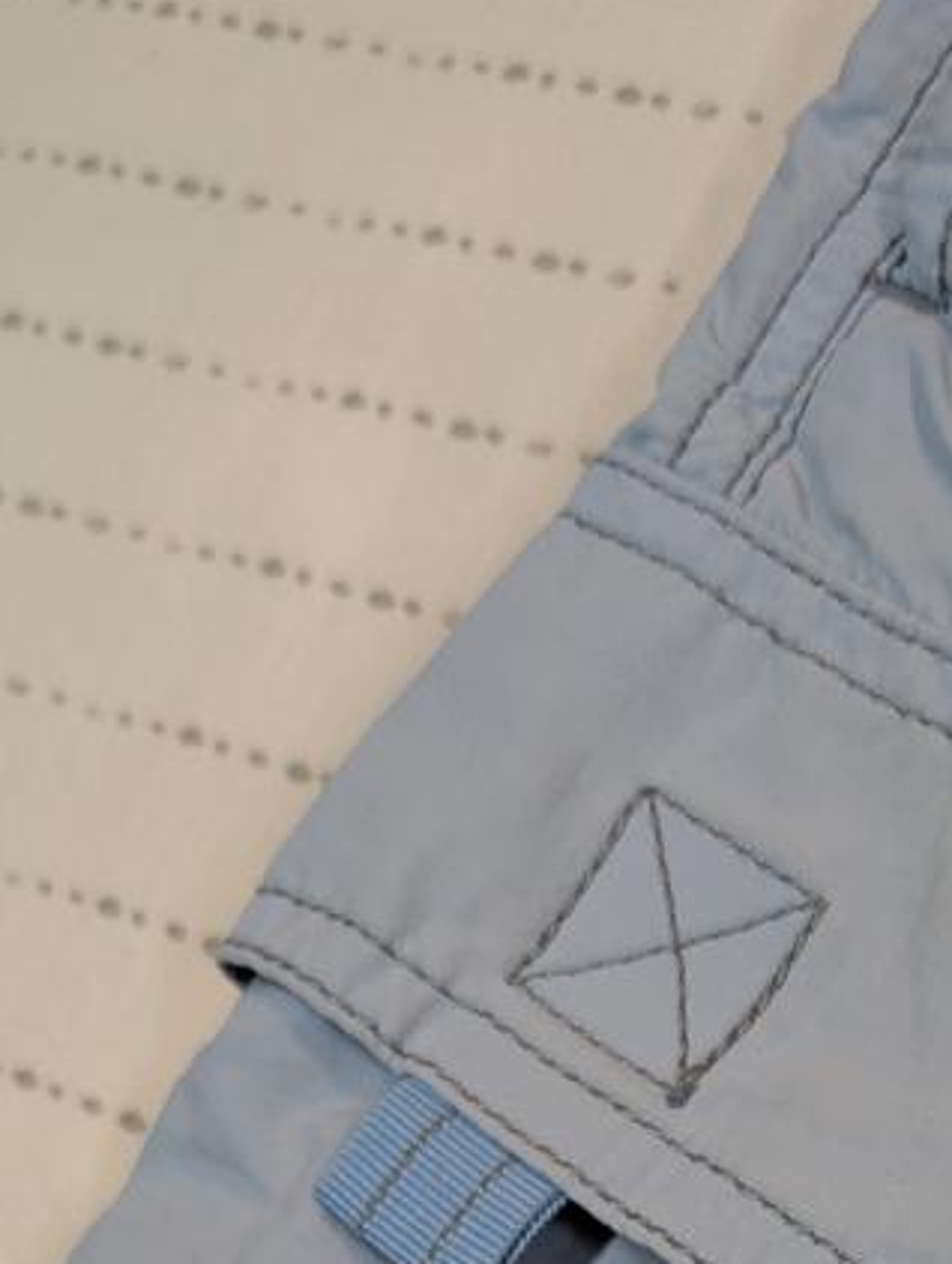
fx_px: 3327
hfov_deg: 16.0
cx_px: 894
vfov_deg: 18.6
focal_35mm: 91
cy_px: 1992
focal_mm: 6.9
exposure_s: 1/120
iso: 28
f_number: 1.68
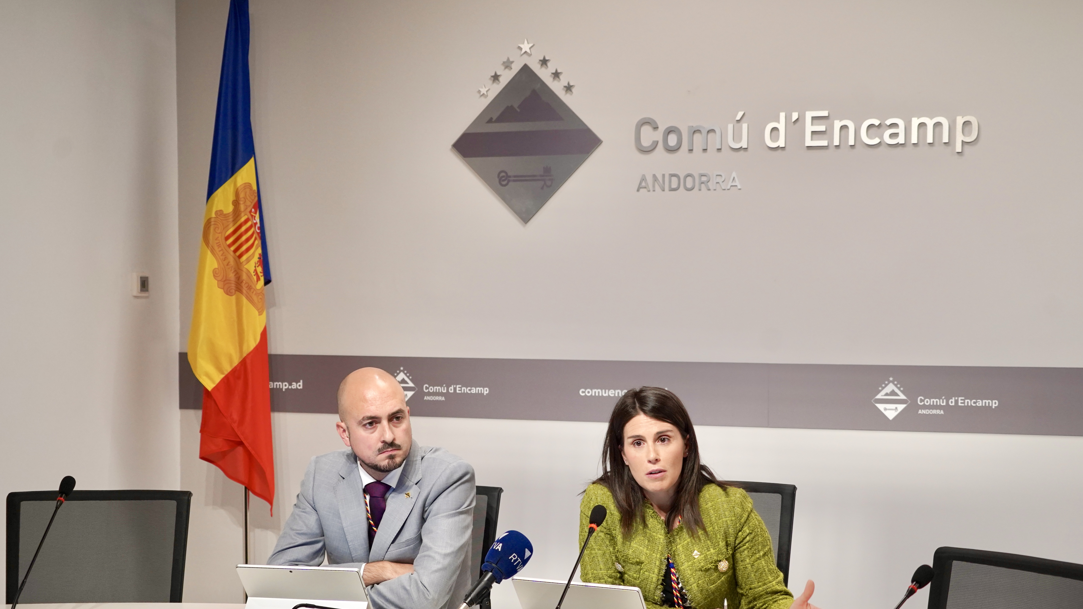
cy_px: 354
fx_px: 1321
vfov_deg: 25.9
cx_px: 542
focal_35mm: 46
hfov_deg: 44.6
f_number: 4.5
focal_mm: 43
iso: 1250
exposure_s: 1/160
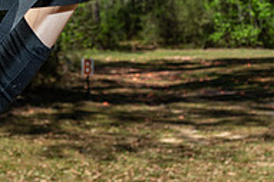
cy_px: 3
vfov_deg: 14.8
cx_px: 109
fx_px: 692
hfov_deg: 22.4
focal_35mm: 91
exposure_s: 1/250
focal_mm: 30
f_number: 5.6
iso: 100
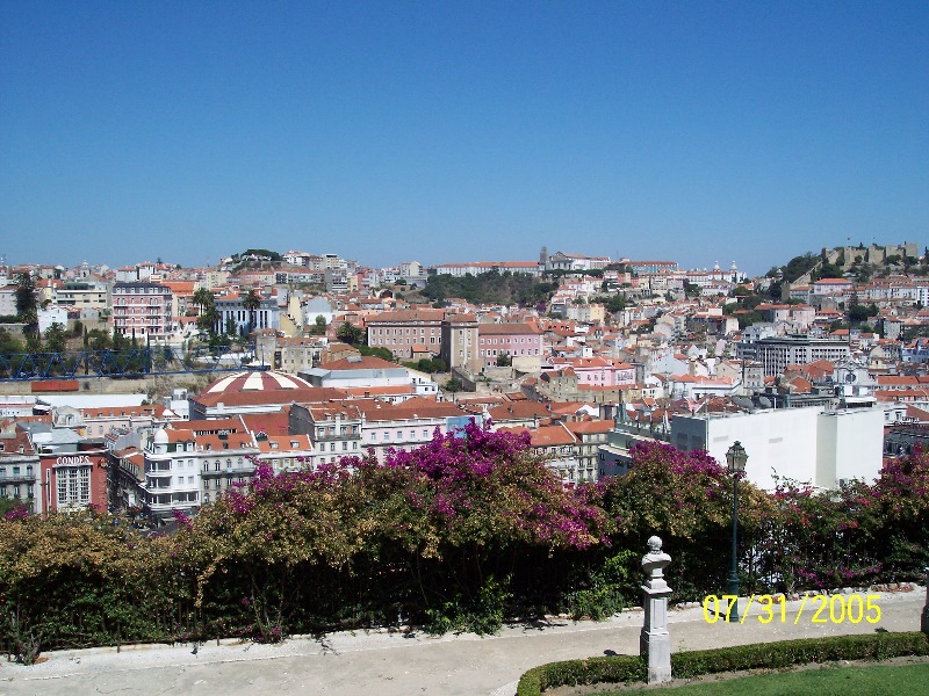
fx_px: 1020
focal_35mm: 38
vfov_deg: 37.7
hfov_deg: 49.0
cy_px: 348
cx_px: 464
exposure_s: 1/1000
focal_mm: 8
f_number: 4.8
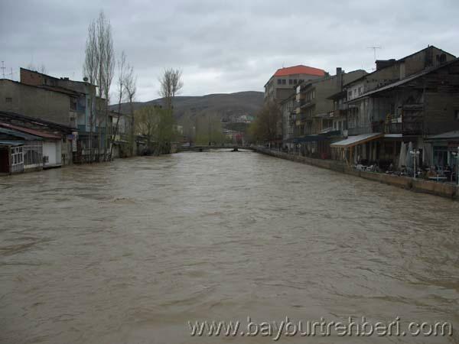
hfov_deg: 55.4
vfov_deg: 42.9
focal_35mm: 33
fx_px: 438
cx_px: 230
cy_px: 172
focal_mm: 7.1
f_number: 4
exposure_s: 1/320
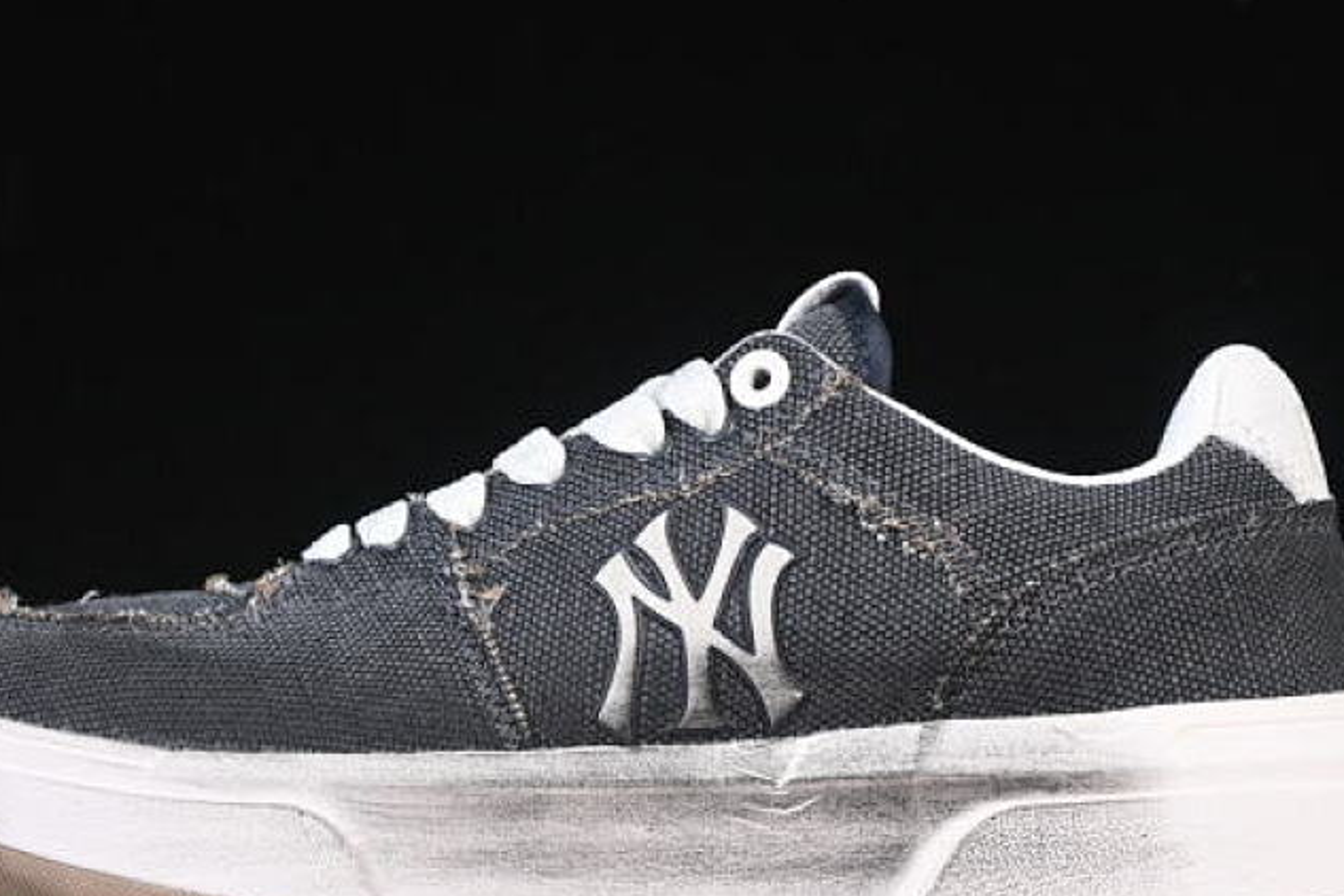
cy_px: 529
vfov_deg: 10.7
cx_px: 656
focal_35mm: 128
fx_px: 4778
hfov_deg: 16.0
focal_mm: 50
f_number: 6.3
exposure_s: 1/60
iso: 160
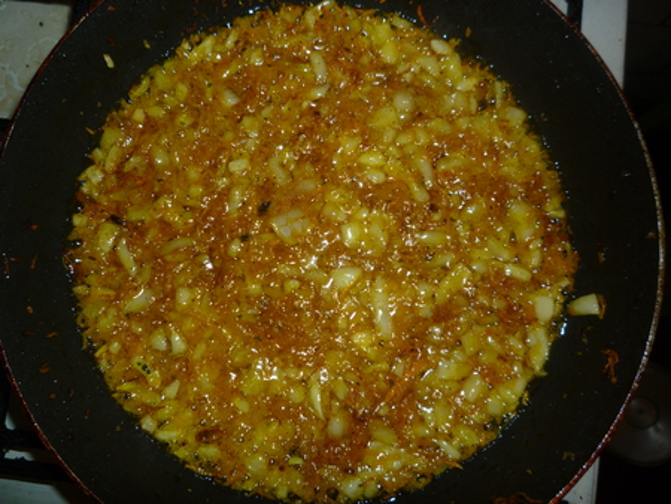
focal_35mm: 29
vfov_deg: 48.3
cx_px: 336
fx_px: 562
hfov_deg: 61.6
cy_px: 252
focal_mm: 5.2
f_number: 4
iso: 100
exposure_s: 1/30
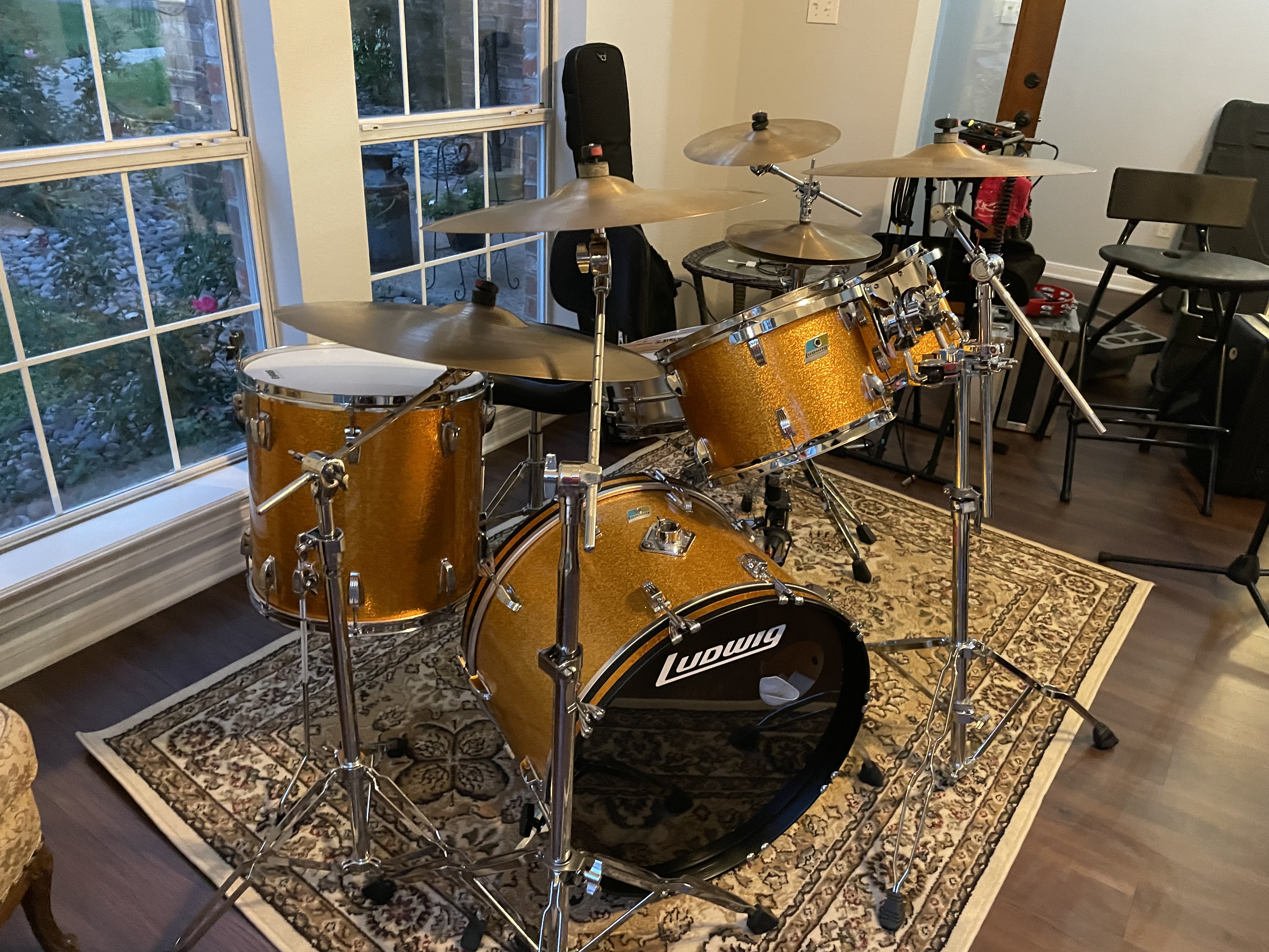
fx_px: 953
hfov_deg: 67.3
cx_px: 634
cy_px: 476
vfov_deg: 53.1
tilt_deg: -28.2
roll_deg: -3.8
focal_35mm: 26
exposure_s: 1/30
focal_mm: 4.2
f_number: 1.6
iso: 800
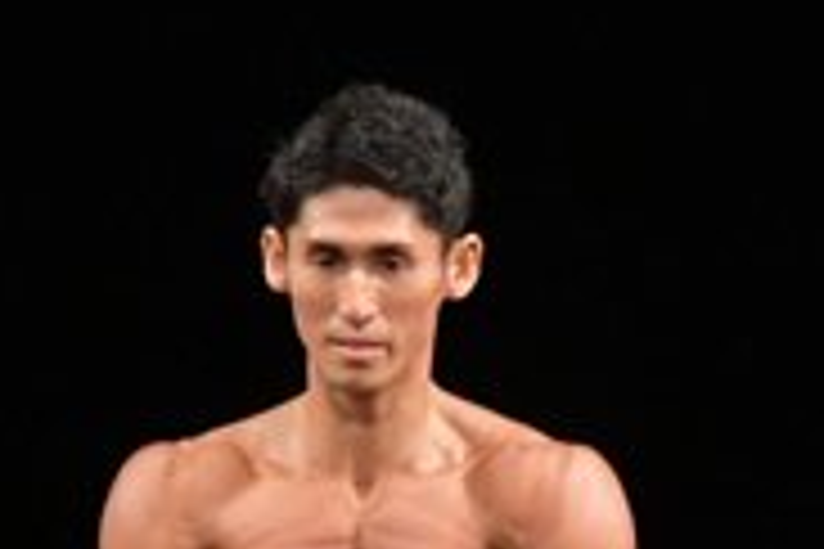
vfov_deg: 1.3
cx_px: 732
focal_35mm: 1078
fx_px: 24672
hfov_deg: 1.9
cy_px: 994
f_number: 5.6
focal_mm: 170
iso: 3200
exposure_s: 1/400
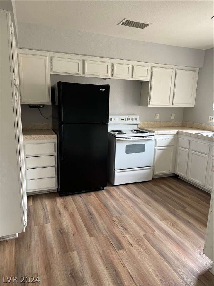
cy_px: 143
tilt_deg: -12.1
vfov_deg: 71.6
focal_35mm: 24
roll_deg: -0.3
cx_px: 107
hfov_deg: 56.8
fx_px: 198
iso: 125
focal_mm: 6.76
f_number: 1.78
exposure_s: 1/121
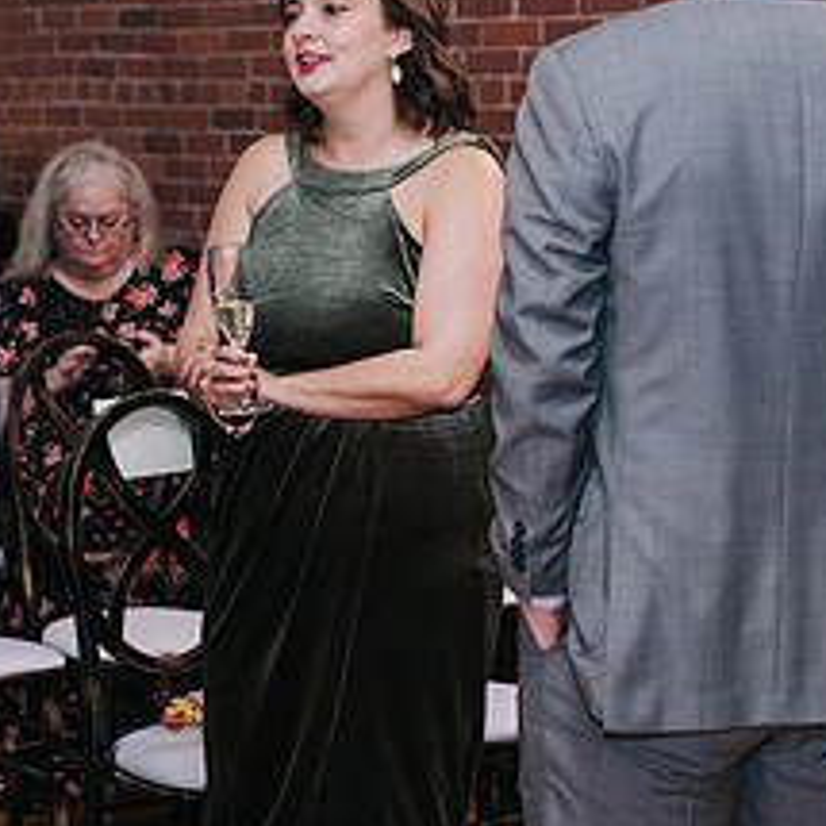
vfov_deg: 15.0
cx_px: 400
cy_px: 194
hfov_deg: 15.0
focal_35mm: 116
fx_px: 3132
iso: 800
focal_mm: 50
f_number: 3.2
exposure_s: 1/200
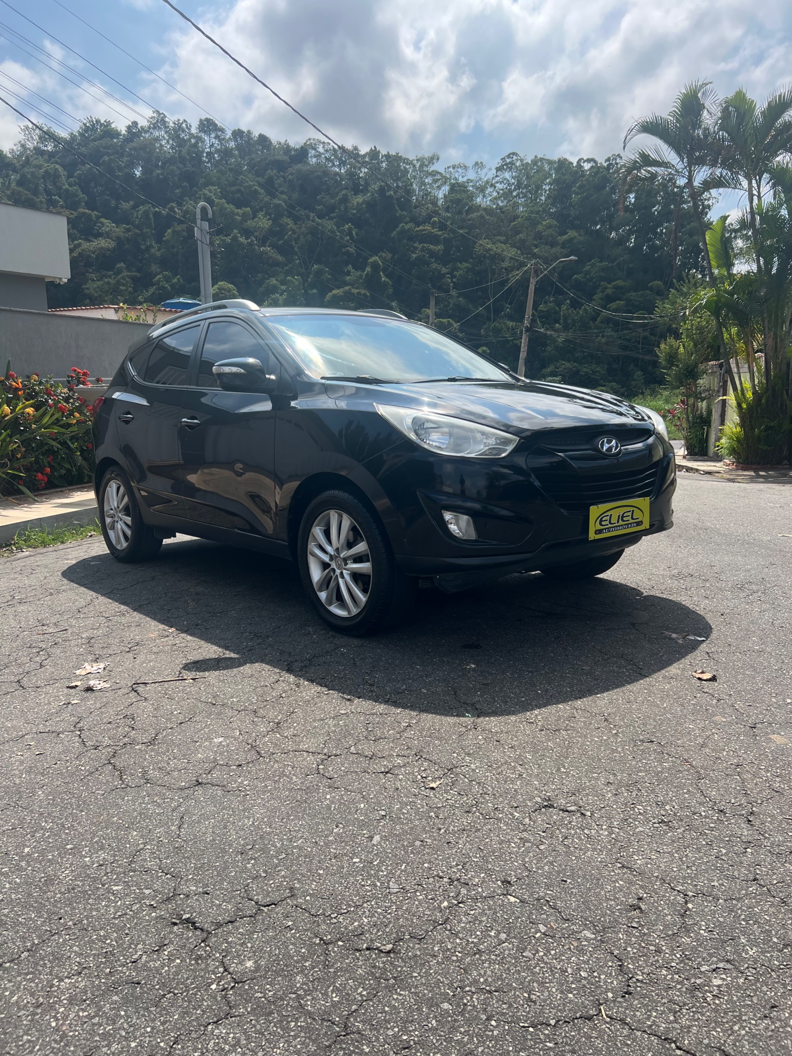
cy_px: 528
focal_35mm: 26
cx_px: 396
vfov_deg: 67.3
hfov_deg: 53.1
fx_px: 793
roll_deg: -0.8
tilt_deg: -11.1
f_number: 1.5
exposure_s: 1/3704
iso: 50
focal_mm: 5.7
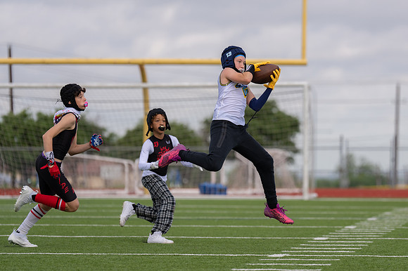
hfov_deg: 10.0
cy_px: 133
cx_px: 246
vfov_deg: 6.6
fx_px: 2338
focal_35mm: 206
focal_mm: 155
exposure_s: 1/1600
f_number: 2.8
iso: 100
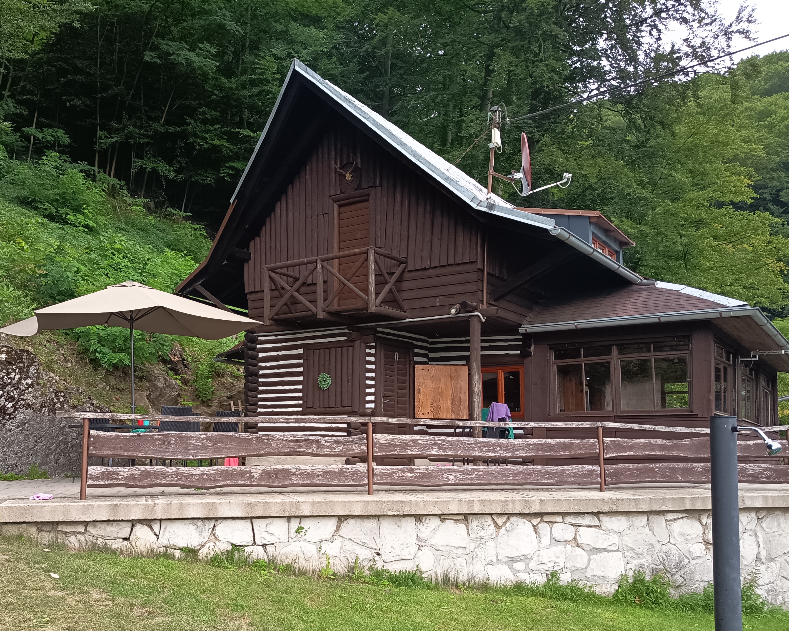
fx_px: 771
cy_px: 378
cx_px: 305
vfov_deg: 44.3
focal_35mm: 33
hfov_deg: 53.7
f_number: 1.7
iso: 364
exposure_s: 1/33.3
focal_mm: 5.27
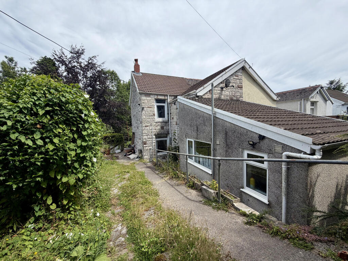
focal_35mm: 14
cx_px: 174
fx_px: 141
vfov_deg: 85.7
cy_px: 130
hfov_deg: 102.1
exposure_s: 1/789
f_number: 2.2
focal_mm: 2.22
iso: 20
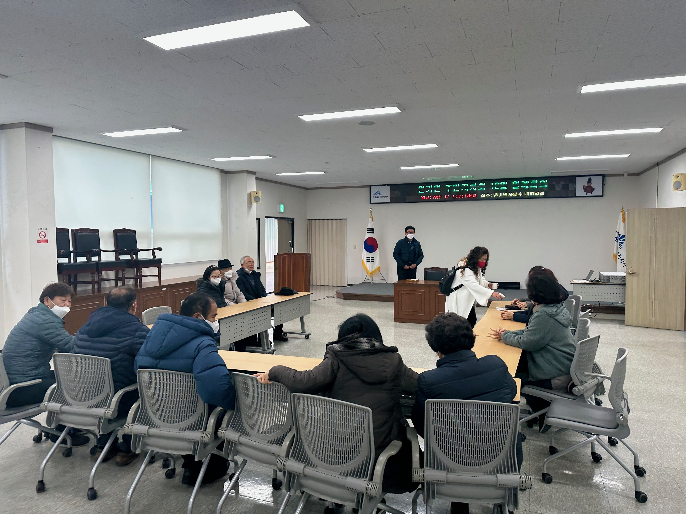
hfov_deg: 71.6
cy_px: 257
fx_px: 476
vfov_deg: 56.8
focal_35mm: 24
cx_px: 343
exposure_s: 1/120
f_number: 1.78
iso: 100
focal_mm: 6.86
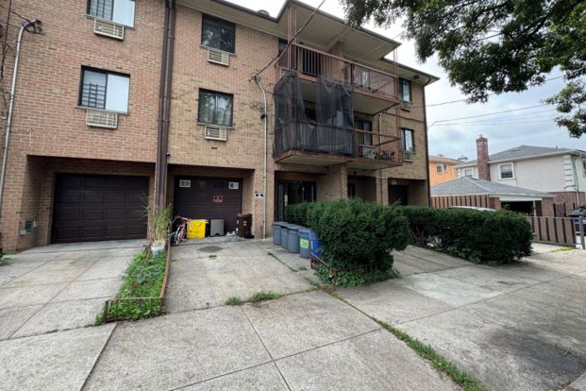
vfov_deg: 77.2
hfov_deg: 100.4
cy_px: 181
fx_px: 244
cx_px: 296
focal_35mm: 15
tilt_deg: +6.7
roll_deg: +0.4
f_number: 2.2
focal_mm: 2.22
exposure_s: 1/195
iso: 40
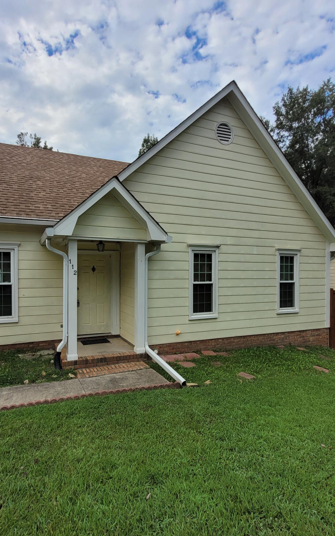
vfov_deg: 88.0
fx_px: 278
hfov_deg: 61.9
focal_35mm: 19
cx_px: 142
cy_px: 277
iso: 40
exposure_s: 1/1167
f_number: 2.2
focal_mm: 1.74
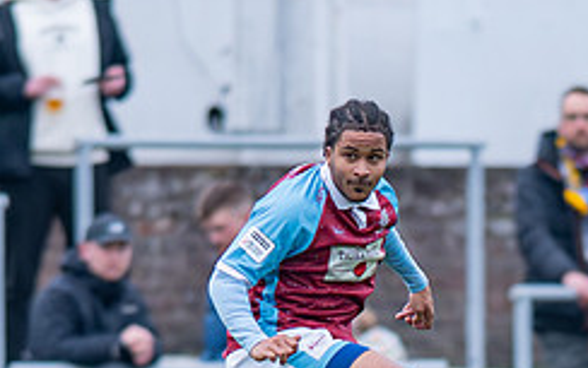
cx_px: 489
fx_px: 28085
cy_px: 617
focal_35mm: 1751
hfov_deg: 1.2
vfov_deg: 0.8
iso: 1600
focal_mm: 300
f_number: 2.8
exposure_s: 1/1000
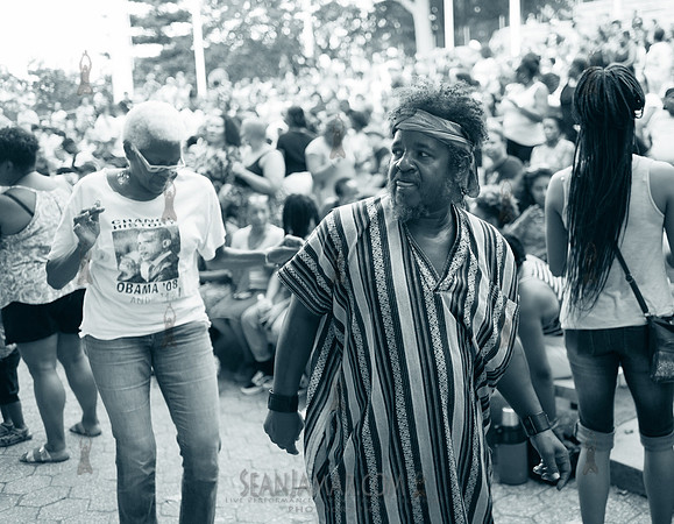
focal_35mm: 40
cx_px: 407
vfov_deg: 36.6
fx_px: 792
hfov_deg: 45.8
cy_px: 252
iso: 1250
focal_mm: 35
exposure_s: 1/400
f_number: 2
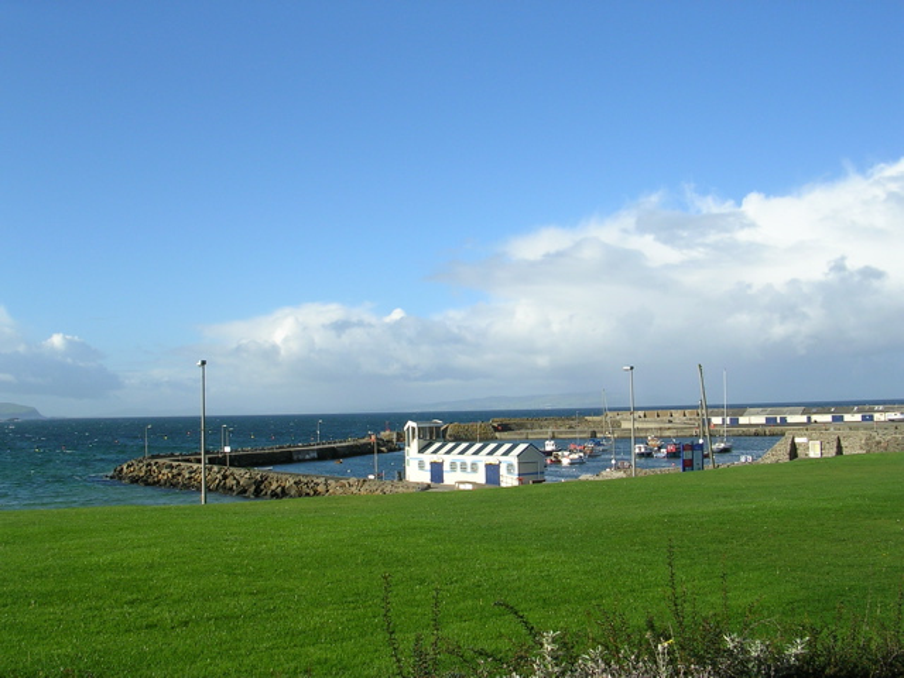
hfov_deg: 49.0
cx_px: 452
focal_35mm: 38
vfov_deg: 37.7
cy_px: 339
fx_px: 992
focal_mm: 5.8
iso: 50
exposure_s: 1/300
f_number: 5.6
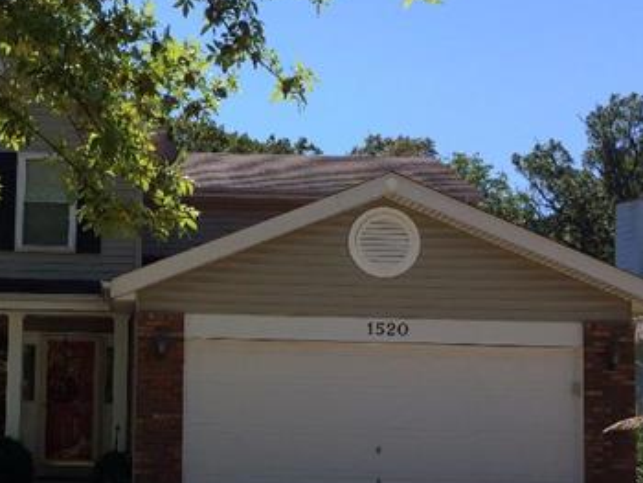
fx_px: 985
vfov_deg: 27.2
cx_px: 118
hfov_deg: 34.9
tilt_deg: +3.3
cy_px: 356
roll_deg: -0.3
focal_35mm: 53
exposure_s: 1/1786
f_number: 2.2
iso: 32
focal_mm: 4.15
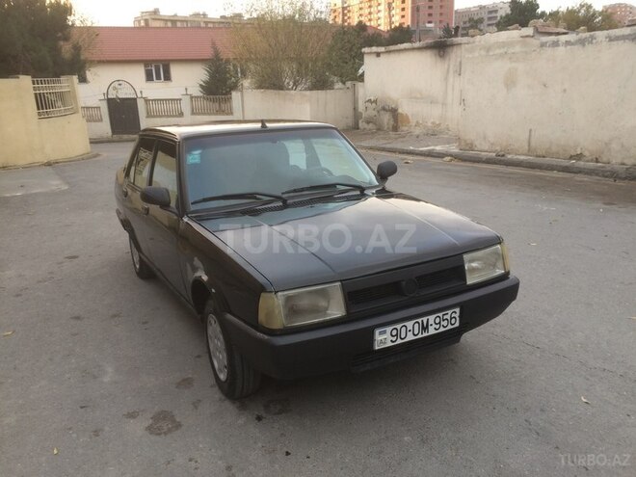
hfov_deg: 61.7
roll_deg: +1.1
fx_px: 533
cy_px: 238
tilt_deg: -16.9
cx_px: 318
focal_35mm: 29
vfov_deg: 48.2
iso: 40
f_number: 2.2
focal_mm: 4.15
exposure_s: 1/33
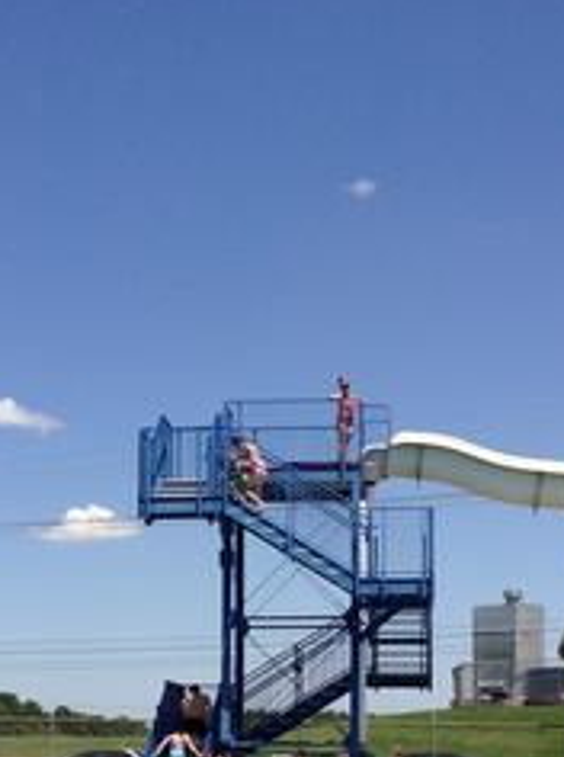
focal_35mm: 75
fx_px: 1635
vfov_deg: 25.3
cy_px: 667
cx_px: 221
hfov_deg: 19.5
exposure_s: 1/1812
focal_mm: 3.3
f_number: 2.4
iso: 32
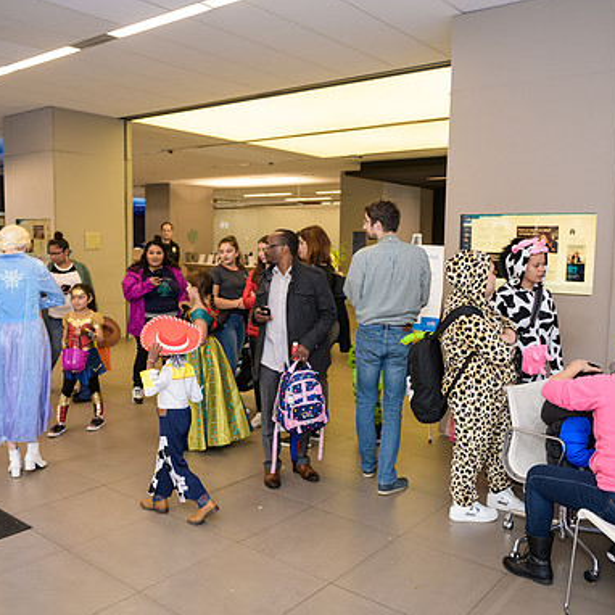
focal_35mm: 31
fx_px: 623
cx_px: 330
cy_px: 308
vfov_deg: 52.5
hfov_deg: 52.5
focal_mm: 24
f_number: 3.2
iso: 800
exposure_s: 1/125
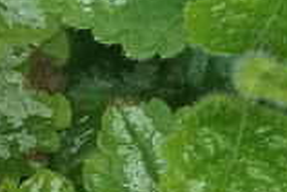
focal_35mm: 1137
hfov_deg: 1.8
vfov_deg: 1.2
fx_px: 9081
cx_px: -777
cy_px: 159
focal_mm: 100
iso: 800
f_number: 10
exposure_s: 1/160
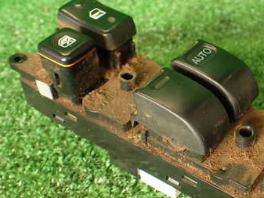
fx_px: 435
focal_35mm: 57
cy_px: 131
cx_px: 219
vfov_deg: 25.5
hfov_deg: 32.6
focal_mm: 5.79
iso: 200
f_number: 2.4
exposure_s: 1/50
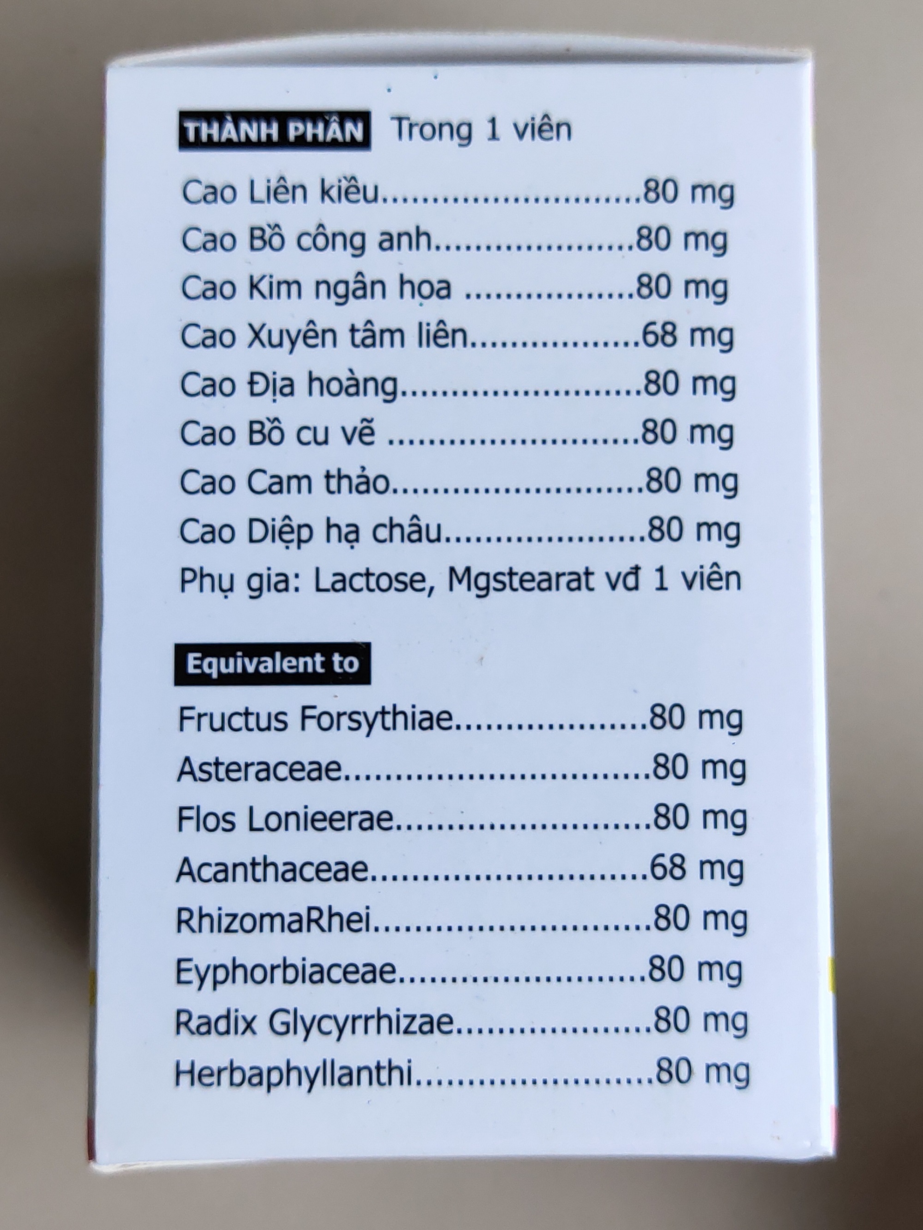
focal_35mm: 25
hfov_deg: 54.9
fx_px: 889
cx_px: 462
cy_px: 615
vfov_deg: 69.4
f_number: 1.7
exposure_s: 1/377
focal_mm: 4.71
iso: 50
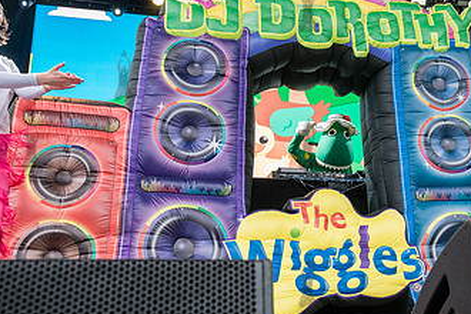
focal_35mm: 44
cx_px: 307
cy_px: 143
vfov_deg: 30.5
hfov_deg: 44.0
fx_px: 576
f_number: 4.5
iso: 2000
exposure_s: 1/640
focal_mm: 24
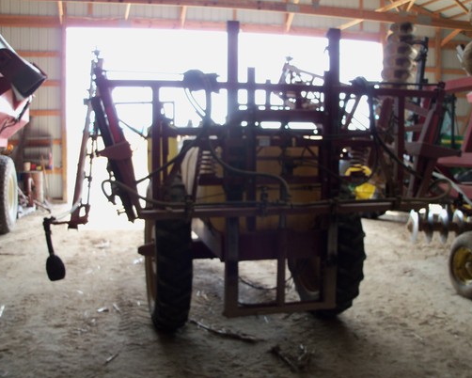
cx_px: 248
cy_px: 191
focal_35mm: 37
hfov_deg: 49.0
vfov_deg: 40.2
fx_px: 517
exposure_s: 1/40
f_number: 3
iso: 64
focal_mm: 6.3
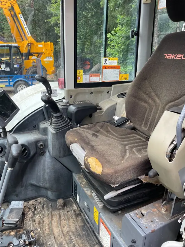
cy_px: 124
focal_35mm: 26
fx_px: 185
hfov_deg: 53.1
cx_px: 92
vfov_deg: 67.3
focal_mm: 4.2
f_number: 1.6
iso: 80
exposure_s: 1/121
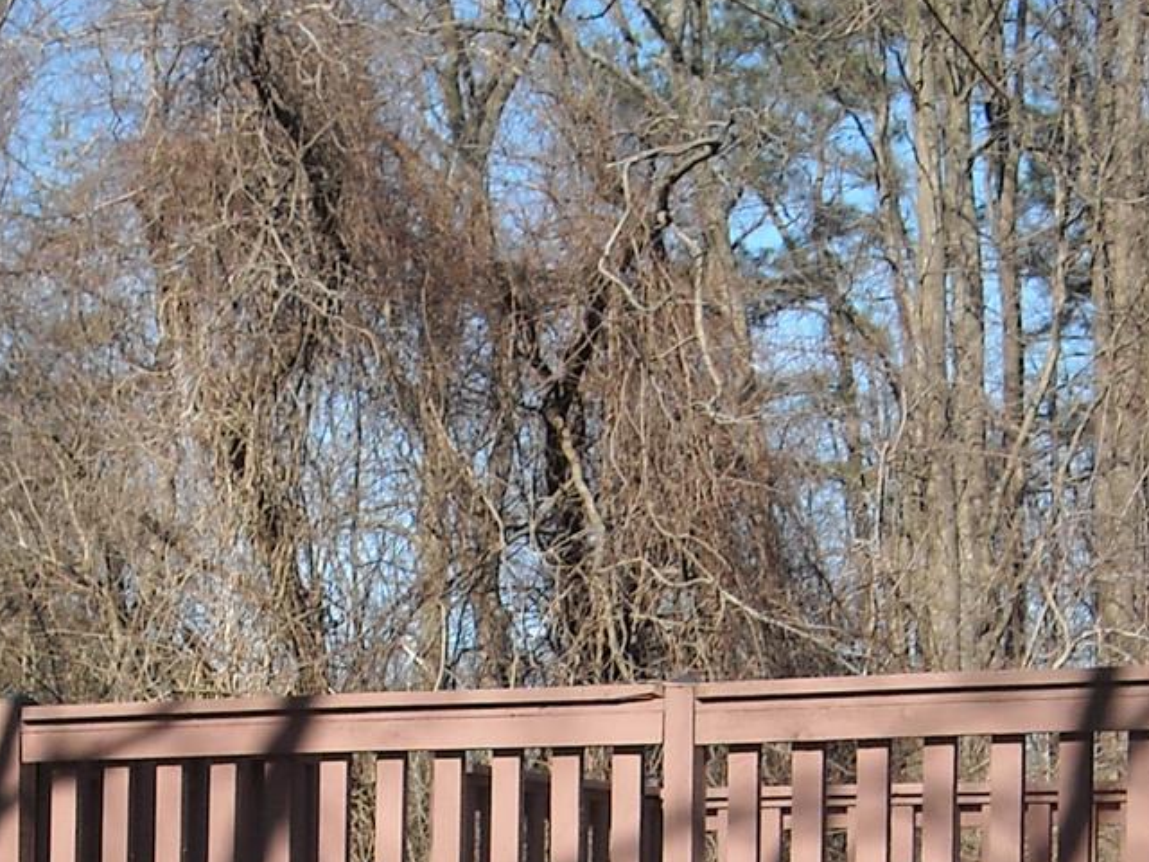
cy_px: 995
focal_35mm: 112
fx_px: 3718
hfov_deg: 17.5
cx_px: 357
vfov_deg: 12.9
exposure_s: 1/250
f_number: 5.6
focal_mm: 5.7
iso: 87
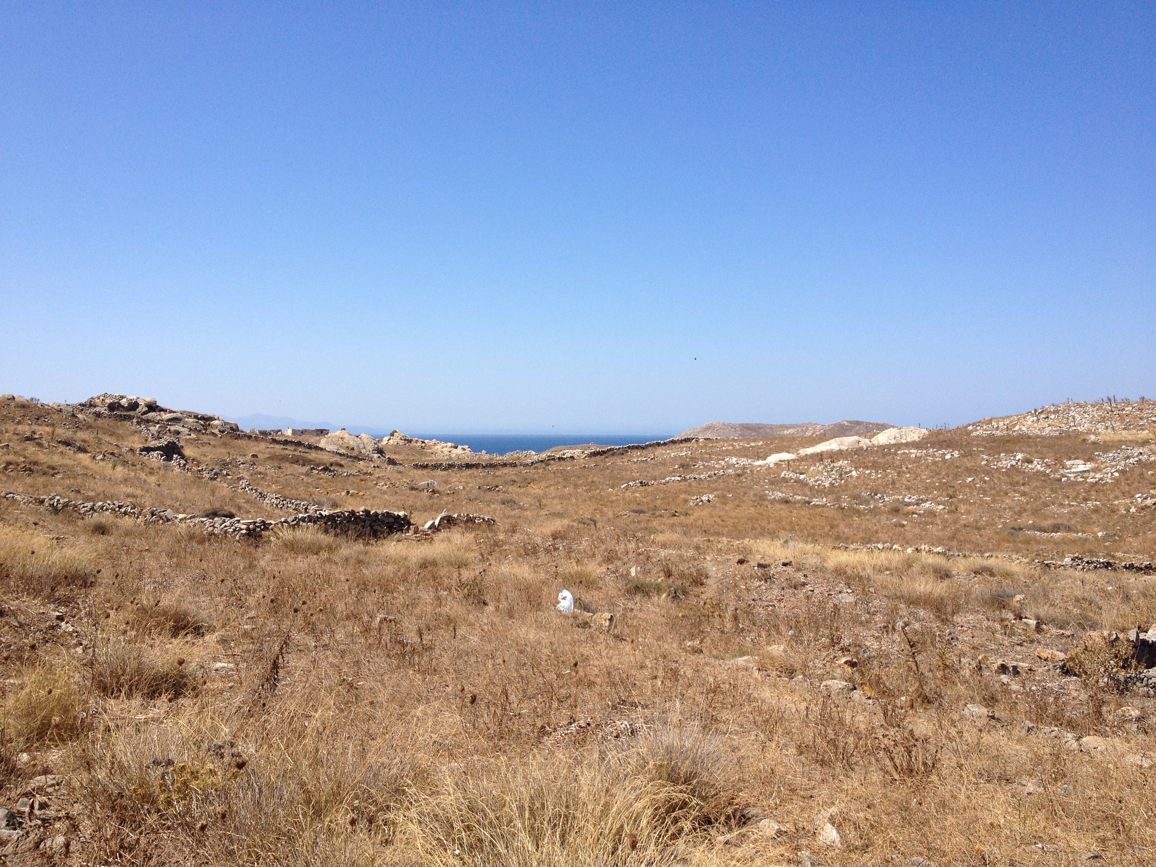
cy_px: 434
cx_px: 578
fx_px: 1169
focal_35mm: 35
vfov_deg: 40.7
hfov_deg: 52.6
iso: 50
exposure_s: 1/1905
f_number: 2.4
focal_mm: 4.28
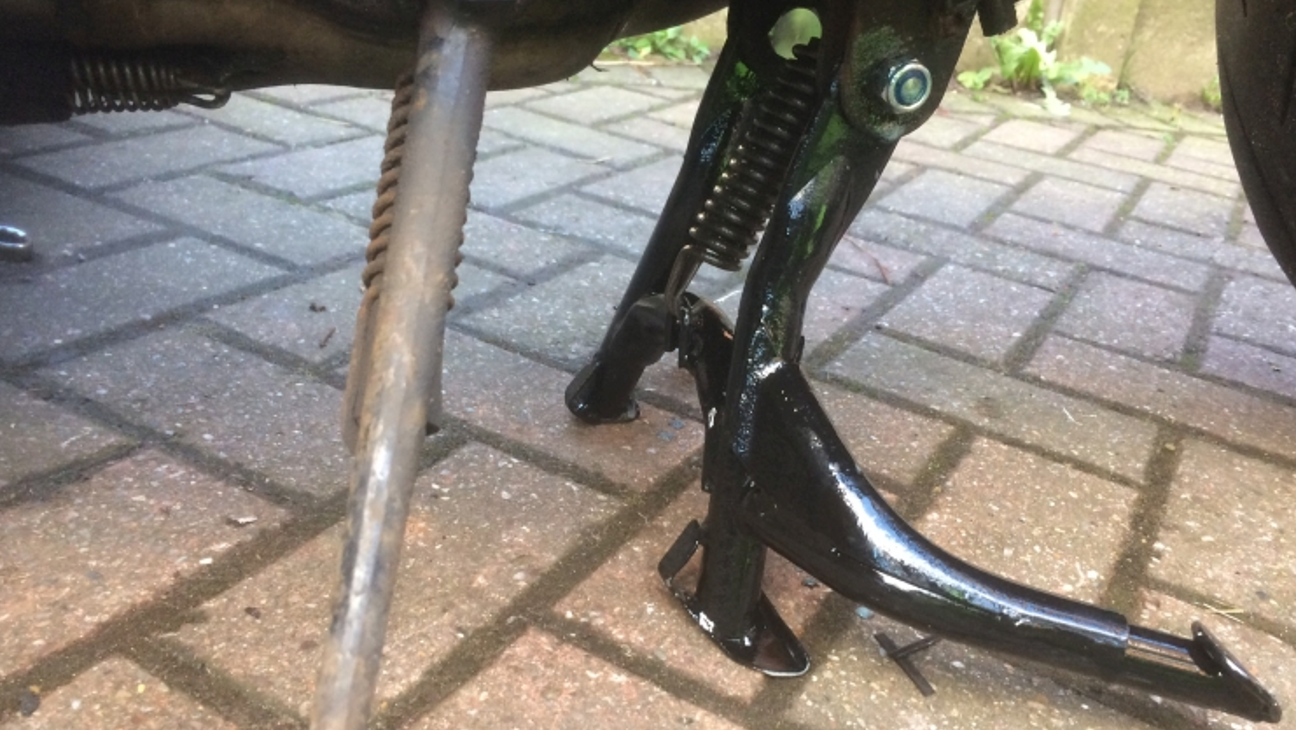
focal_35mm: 32
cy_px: 442
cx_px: 649
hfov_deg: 61.0
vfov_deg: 36.5
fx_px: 1100
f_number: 2.2
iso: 160
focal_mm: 4.15
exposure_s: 1/33
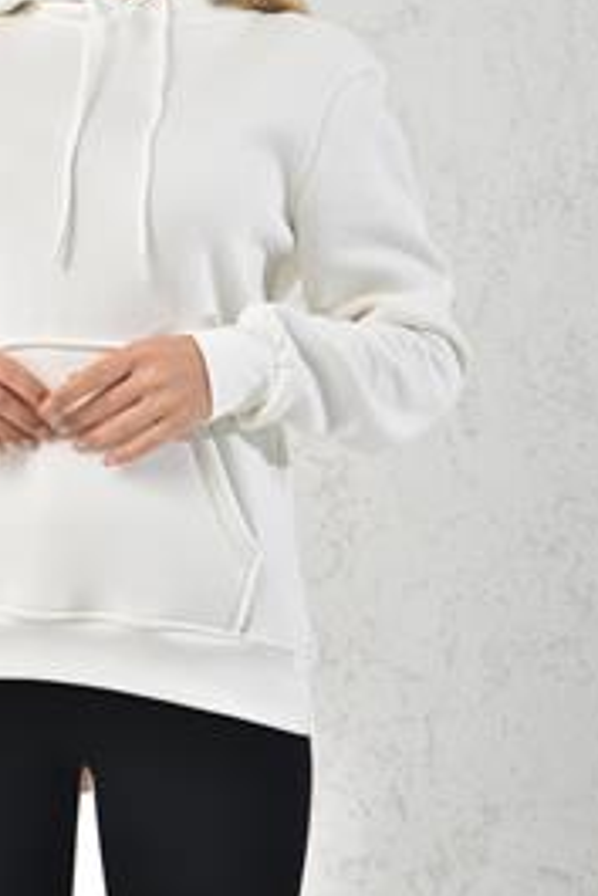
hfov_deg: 12.4
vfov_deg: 18.5
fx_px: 2737
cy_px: 282
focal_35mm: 110
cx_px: 179
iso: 100
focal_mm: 65
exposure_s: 1/160
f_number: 8
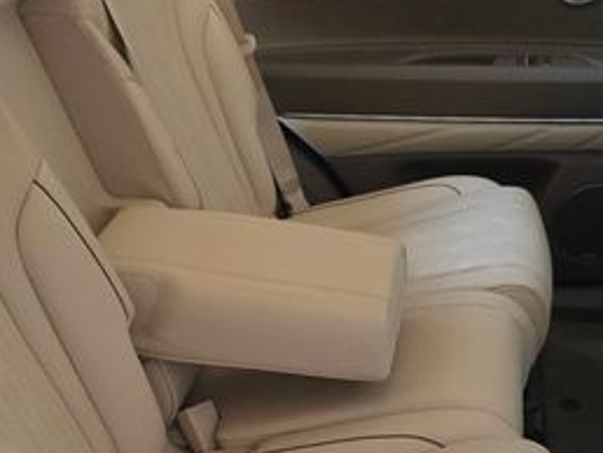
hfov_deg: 33.7
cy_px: 434
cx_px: 269
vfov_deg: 24.7
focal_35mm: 57
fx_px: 994
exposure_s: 1/120
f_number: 1.7
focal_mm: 6.3
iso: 250
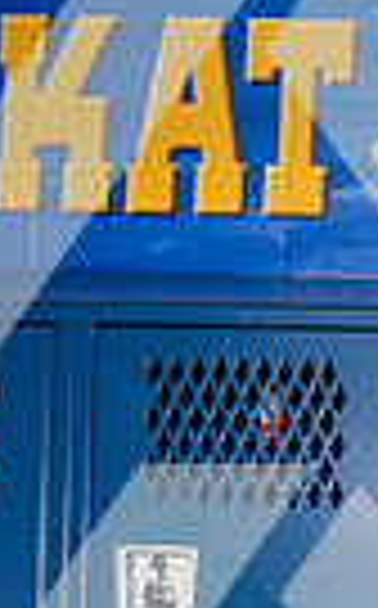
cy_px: 705
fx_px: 1736
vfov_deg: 18.9
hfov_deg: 11.5
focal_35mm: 105
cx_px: 675
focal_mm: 24
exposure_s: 1/200
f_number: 5.6
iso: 320
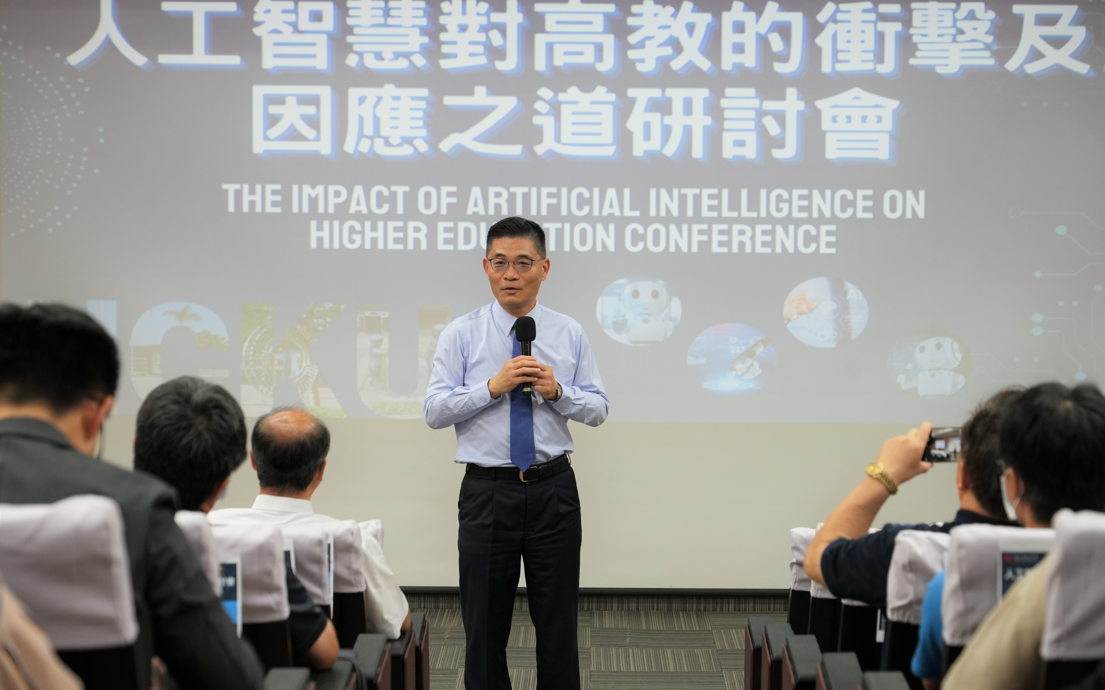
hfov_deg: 21.0
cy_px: 355
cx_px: 552
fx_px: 2981
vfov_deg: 13.2
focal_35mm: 99
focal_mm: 97
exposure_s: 1/125
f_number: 5.6
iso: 1600
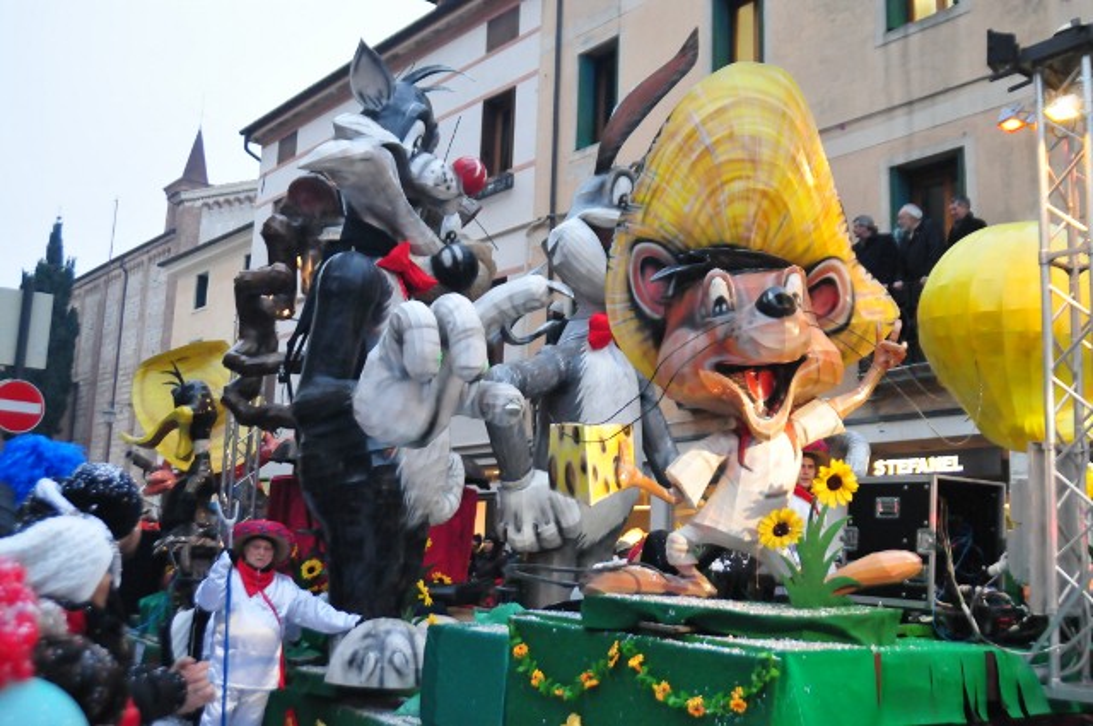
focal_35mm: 36
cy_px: 363
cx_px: 546
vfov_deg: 36.8
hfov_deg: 53.2
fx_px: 1092
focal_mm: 24
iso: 2500
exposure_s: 1/400
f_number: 2.8
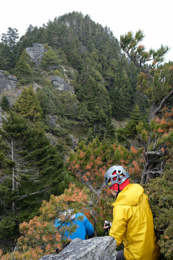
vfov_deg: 54.4
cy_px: 130
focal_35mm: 35
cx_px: 86
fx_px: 252
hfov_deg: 37.9
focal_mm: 23
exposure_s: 1/500
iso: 400
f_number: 5.6
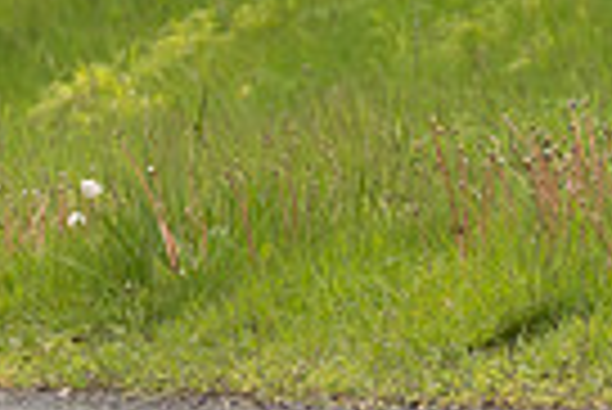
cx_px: -646
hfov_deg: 1.5
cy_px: -126
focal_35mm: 1354
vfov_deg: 1.0
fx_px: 23042
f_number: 3.5
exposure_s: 1/1000
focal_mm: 170
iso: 320
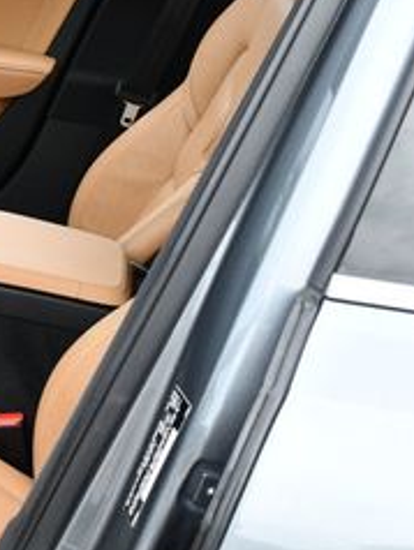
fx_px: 1480
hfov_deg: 14.5
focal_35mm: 93
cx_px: -254
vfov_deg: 21.1
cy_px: 293
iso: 280
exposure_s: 1/250
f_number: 5.6
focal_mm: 18
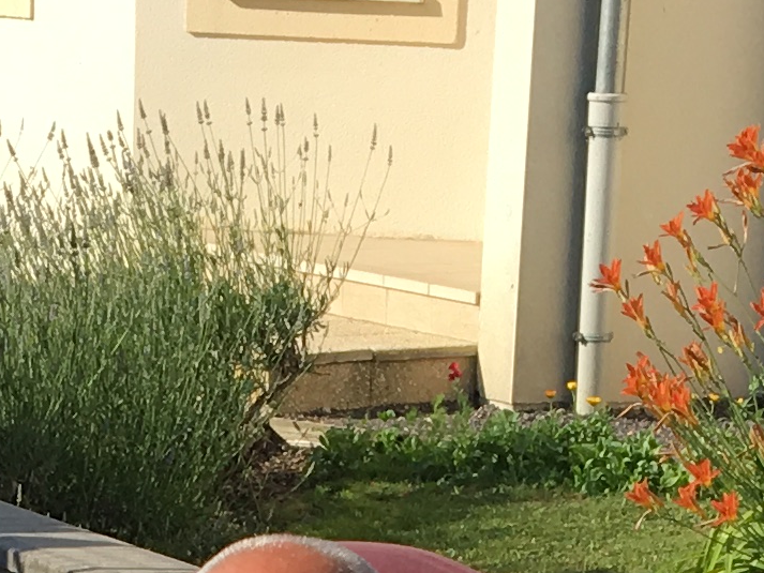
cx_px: 298
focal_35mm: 164
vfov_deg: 8.2
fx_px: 3620
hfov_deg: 12.0
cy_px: 1461
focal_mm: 4.15
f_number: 2.2
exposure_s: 1/1183
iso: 25
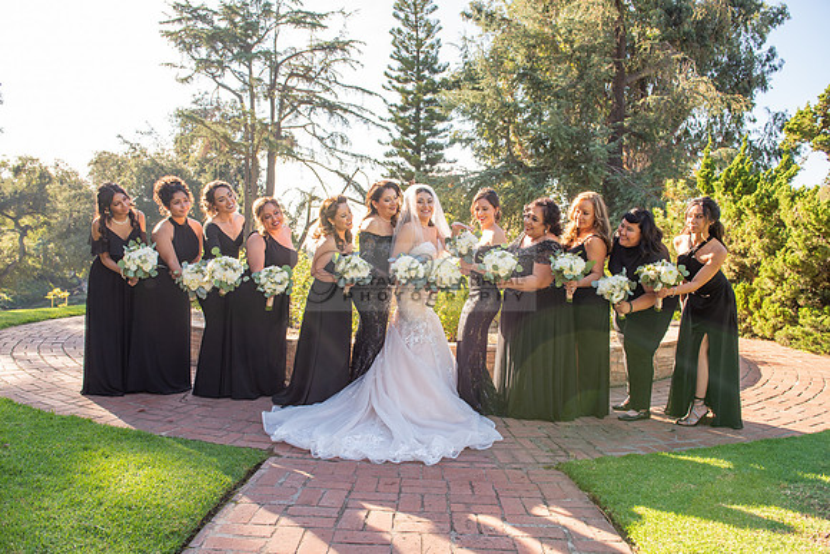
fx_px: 600
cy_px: 277
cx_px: 415
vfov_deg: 49.6
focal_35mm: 26
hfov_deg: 69.4
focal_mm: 26
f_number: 5.6
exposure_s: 1/250
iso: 200
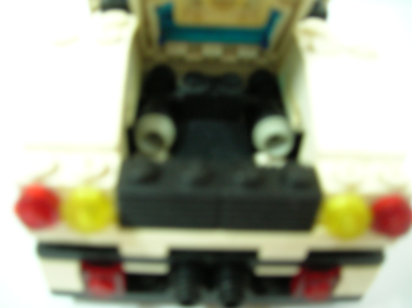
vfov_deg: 41.7
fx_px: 404
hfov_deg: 54.0
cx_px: 206
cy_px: 154
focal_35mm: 34
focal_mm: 5.7
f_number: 2.9
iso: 100
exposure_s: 1/1.2
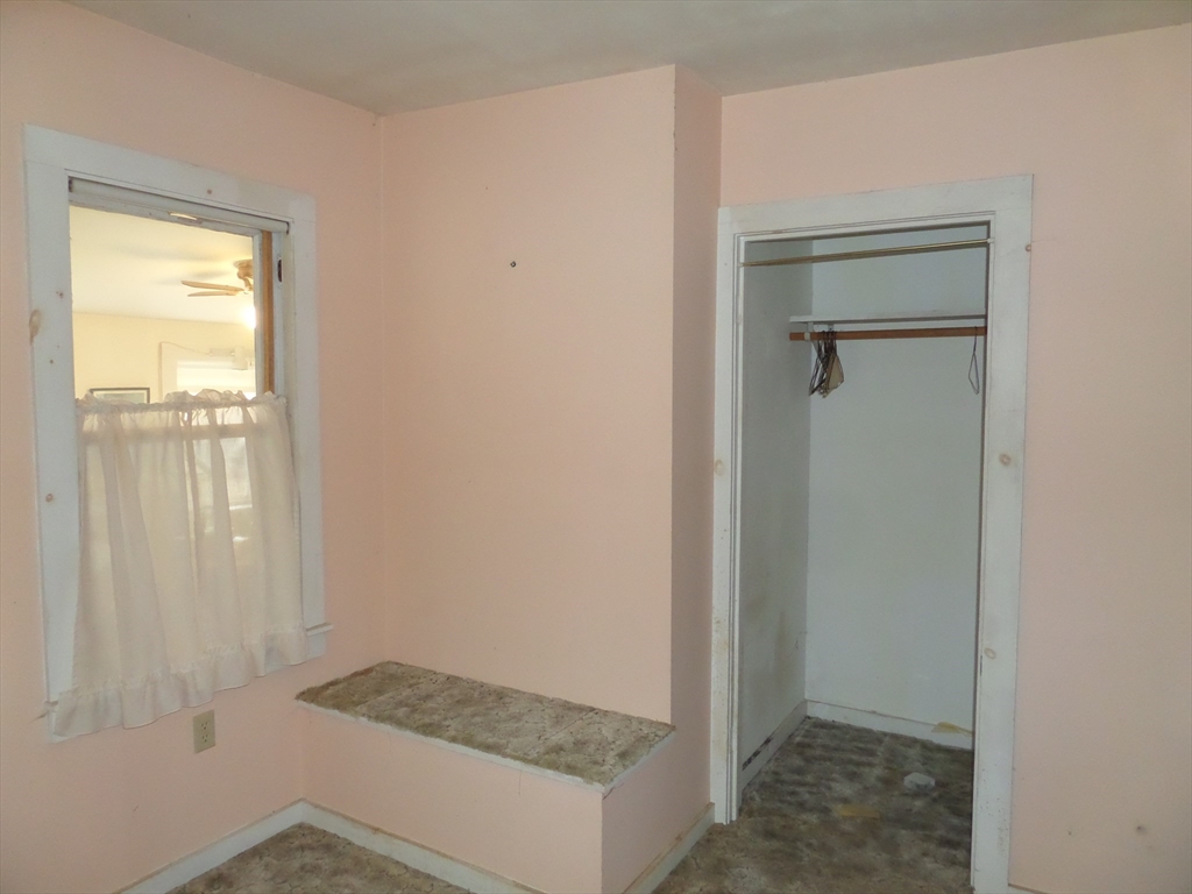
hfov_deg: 71.6
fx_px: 826
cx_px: 596
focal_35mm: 24
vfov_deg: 56.8
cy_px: 447
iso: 400
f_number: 3.2
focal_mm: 4
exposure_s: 1/20
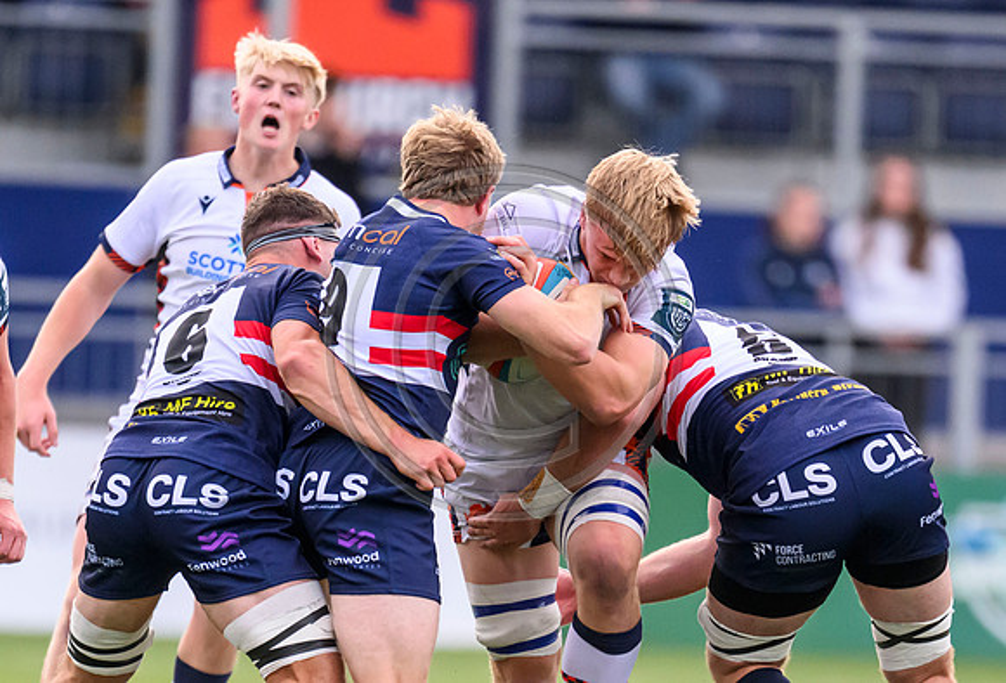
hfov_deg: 1.8
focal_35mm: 1135
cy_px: 672
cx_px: 562
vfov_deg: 1.2
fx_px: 31899
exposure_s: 1/3200
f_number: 4
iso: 4000
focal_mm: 560
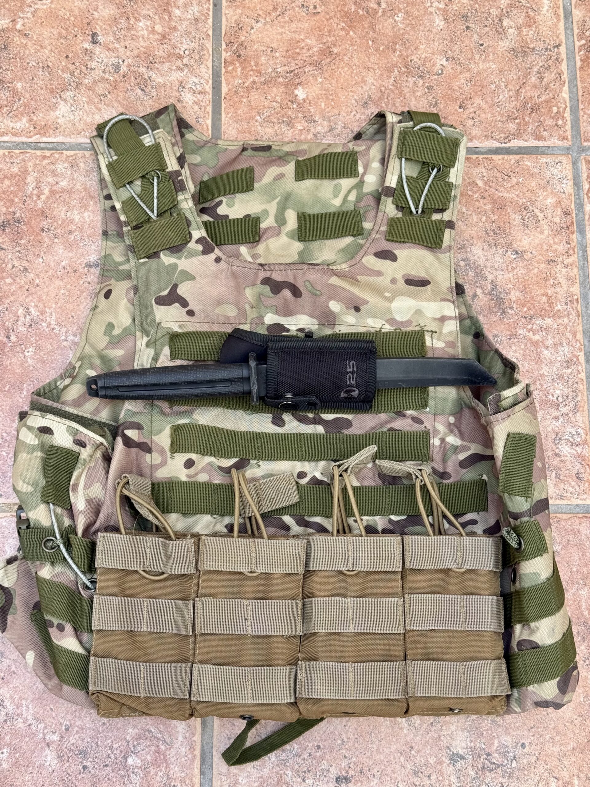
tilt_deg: -74.9
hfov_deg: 30.3
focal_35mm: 48
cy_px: 394
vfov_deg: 39.7
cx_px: 295
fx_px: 1091
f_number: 1.78
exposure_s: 1/159
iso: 64
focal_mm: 6.76
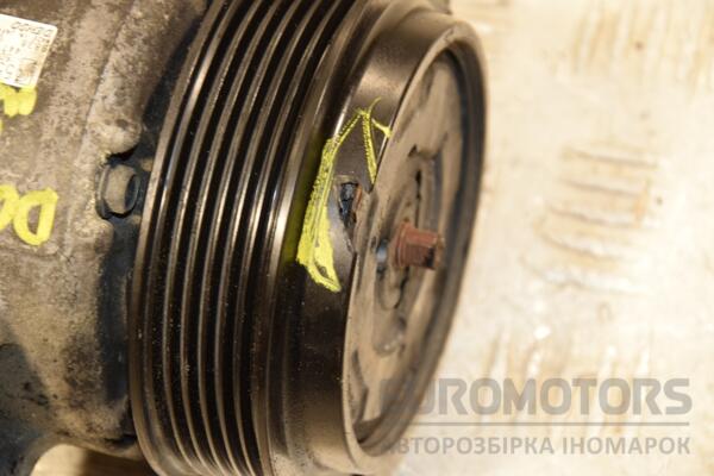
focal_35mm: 158
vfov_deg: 8.7
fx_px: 3124
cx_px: 357
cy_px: 238
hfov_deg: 13.0
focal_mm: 105
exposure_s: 1/50
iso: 800
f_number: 9
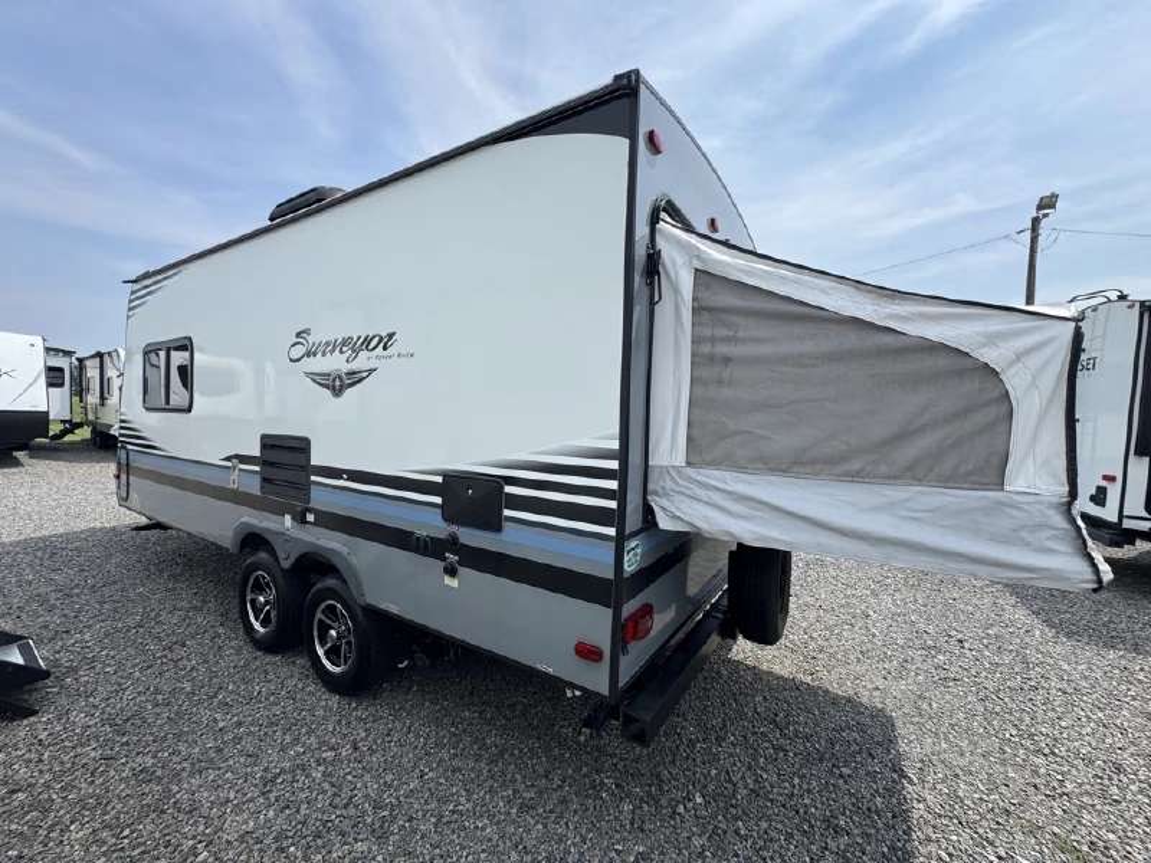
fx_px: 466
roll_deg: -1.2
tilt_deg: -3.7
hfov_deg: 102.1
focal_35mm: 14
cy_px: 432
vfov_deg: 85.7
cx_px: 576
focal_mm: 2.22
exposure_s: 1/1927
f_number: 2.2
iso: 50
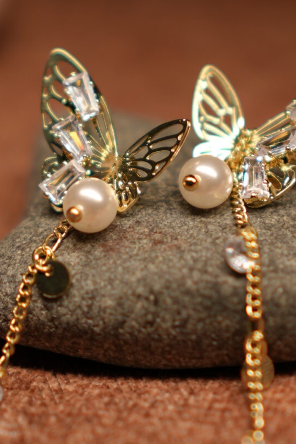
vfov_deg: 12.4
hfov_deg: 8.3
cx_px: 191
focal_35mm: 165
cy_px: 172
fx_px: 2035
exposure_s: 1/200
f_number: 1.8
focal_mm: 35
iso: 100
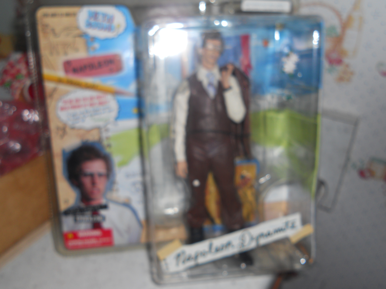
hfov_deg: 56.8
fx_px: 357
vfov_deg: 44.2
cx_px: 193
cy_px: 144
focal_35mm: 32
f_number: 8.8
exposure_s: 1/25
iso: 80
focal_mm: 5.8
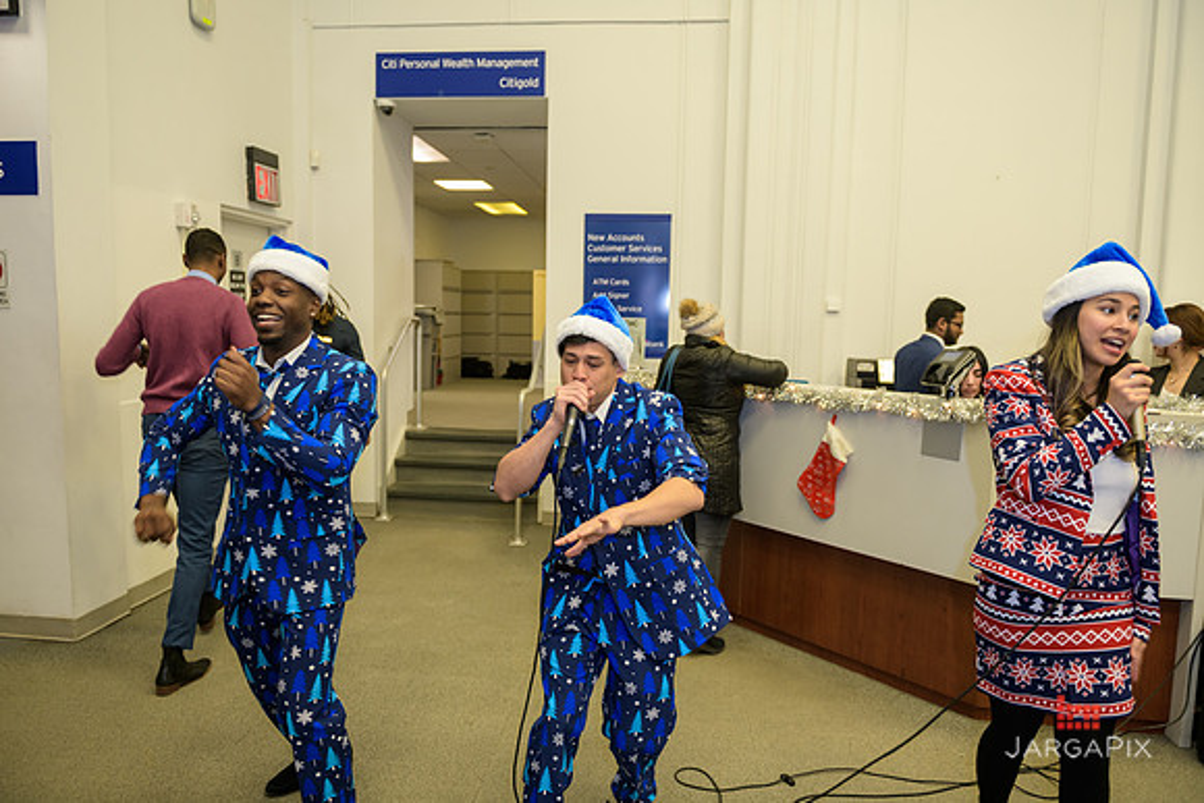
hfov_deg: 73.7
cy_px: 402
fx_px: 803
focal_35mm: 24
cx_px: 602
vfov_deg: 53.2
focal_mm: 24
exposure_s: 1/125
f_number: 3.2
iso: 1000
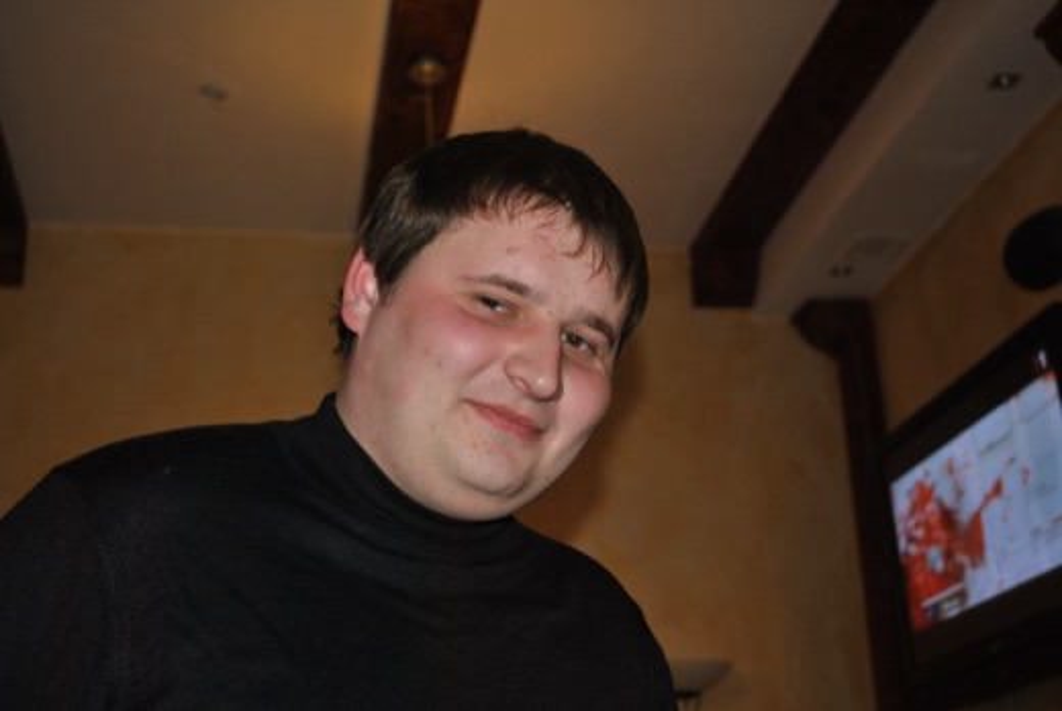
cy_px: 356
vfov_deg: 25.8
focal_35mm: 52
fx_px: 1550
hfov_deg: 37.8
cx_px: 531
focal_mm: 35
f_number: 5
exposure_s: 1/60
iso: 200
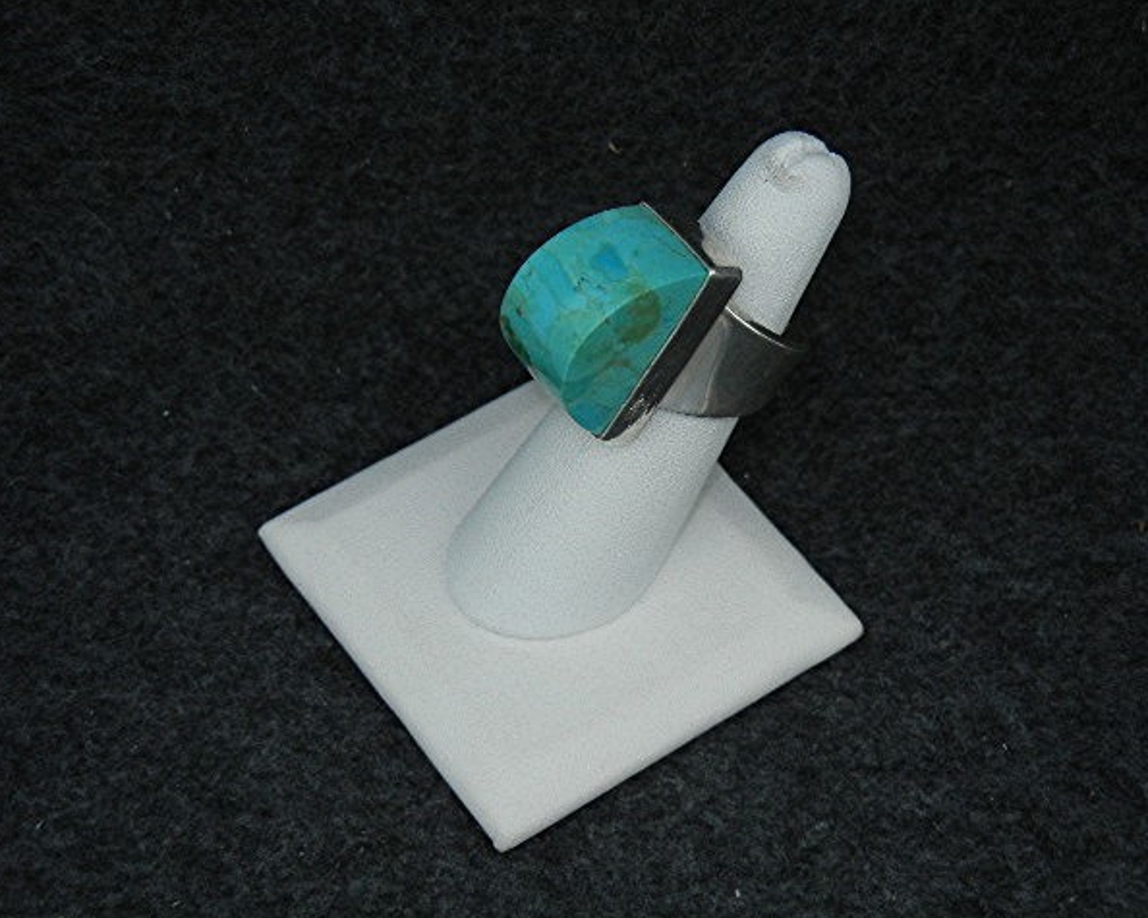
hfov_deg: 23.6
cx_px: 591
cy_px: 460
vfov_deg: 18.9
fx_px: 2752
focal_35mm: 81
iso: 325
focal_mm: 13.9
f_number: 4.3
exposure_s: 1/30
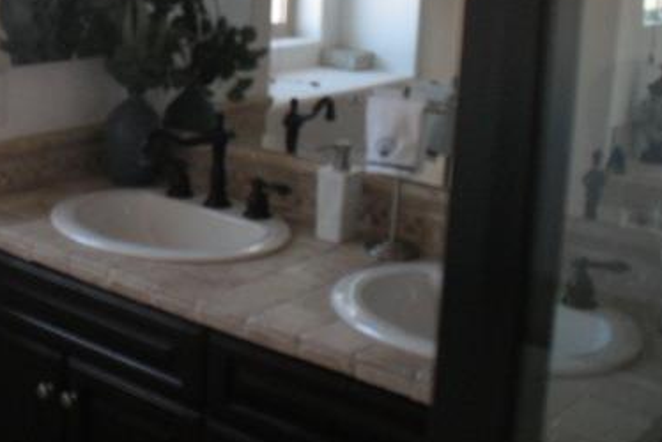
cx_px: 122
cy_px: 30
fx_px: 1178
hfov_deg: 30.5
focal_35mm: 64
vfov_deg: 20.8
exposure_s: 1/60
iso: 400
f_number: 3.1
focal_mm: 6.3
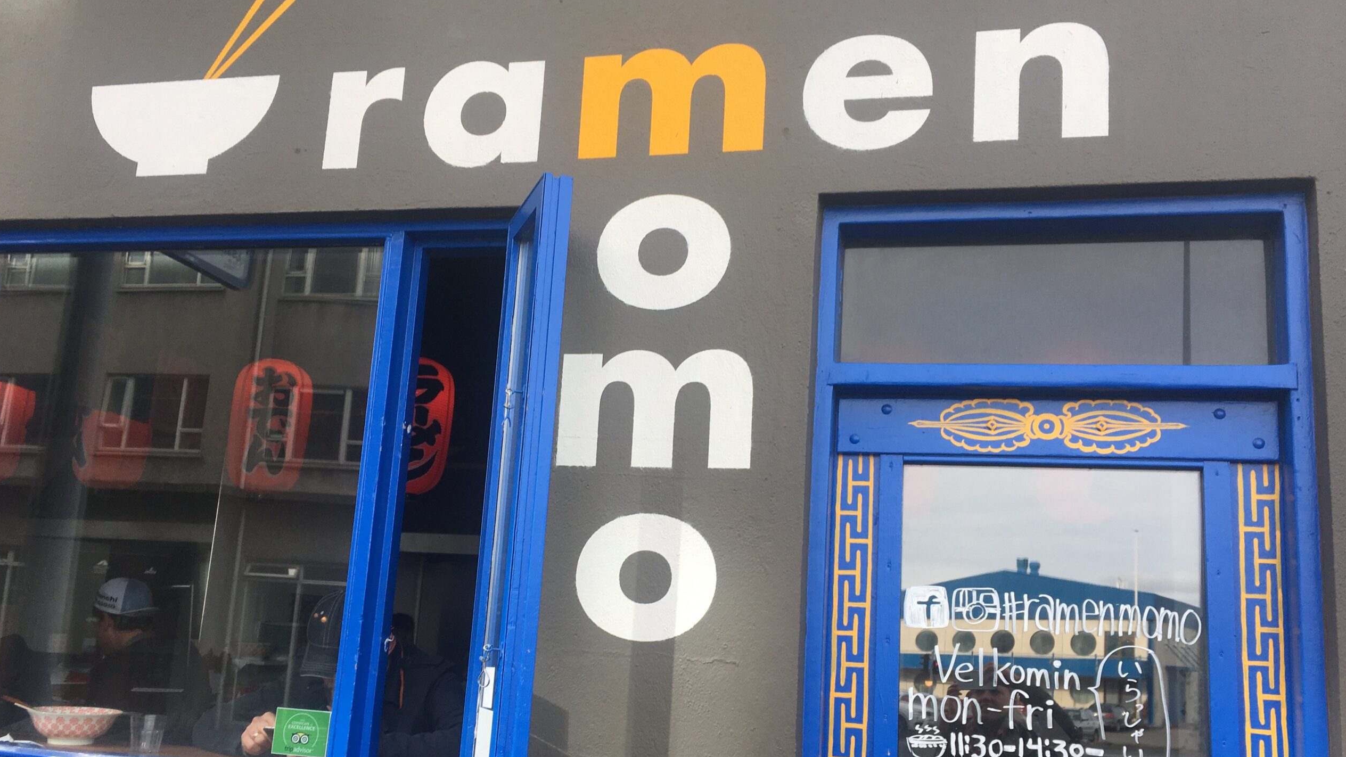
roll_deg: -2.1
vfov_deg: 36.6
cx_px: 675
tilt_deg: +12.1
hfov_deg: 61.0
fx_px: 1142
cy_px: 434
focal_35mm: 32
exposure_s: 1/273
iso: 25
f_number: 2.2
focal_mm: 4.15
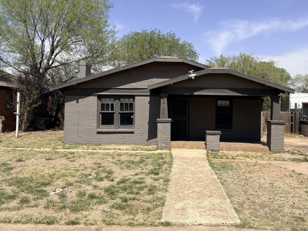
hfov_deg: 56.6
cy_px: 106
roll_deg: -0.6
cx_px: 176
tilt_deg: +0.6
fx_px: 285
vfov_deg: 44.1
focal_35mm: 32
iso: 50
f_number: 1.6
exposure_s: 1/4608
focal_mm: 5.96
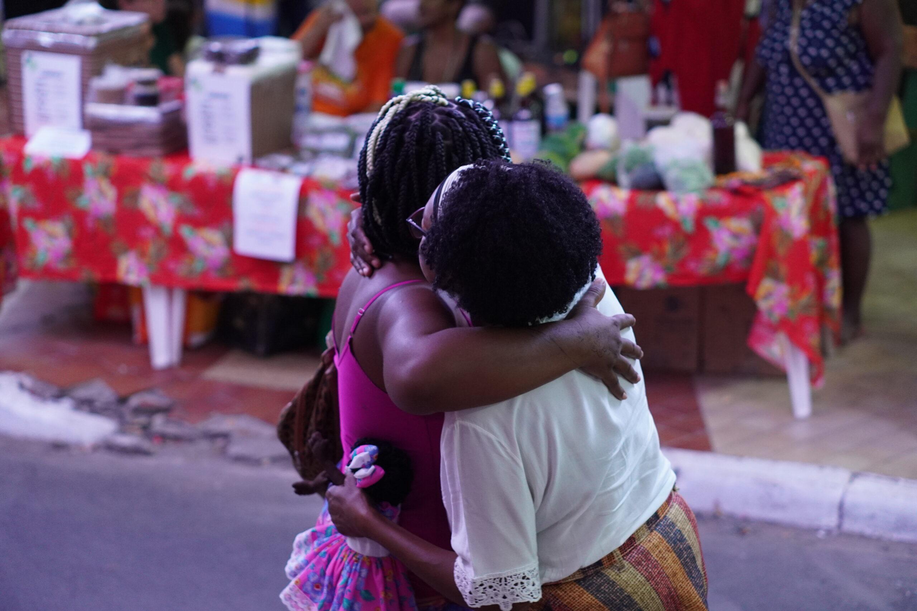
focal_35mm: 75
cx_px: 458
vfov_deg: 18.2
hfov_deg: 27.0
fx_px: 1910
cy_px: 306
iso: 1600
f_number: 2
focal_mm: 50
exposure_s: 1/160
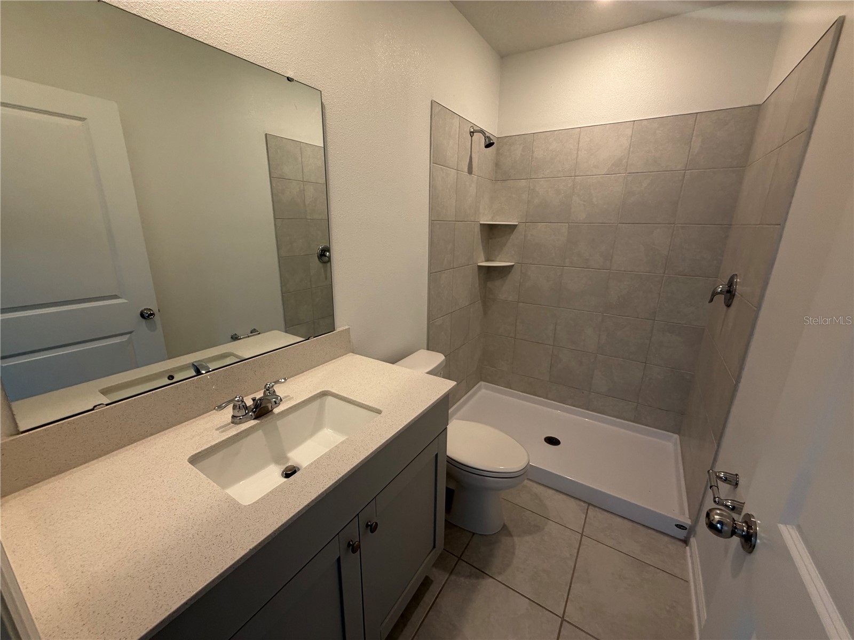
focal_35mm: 14
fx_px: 345
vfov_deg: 85.7
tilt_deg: -15.7
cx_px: 427
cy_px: 320
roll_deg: -0.7
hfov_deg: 102.1
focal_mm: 2.22
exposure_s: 1/120
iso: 200
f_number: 2.2
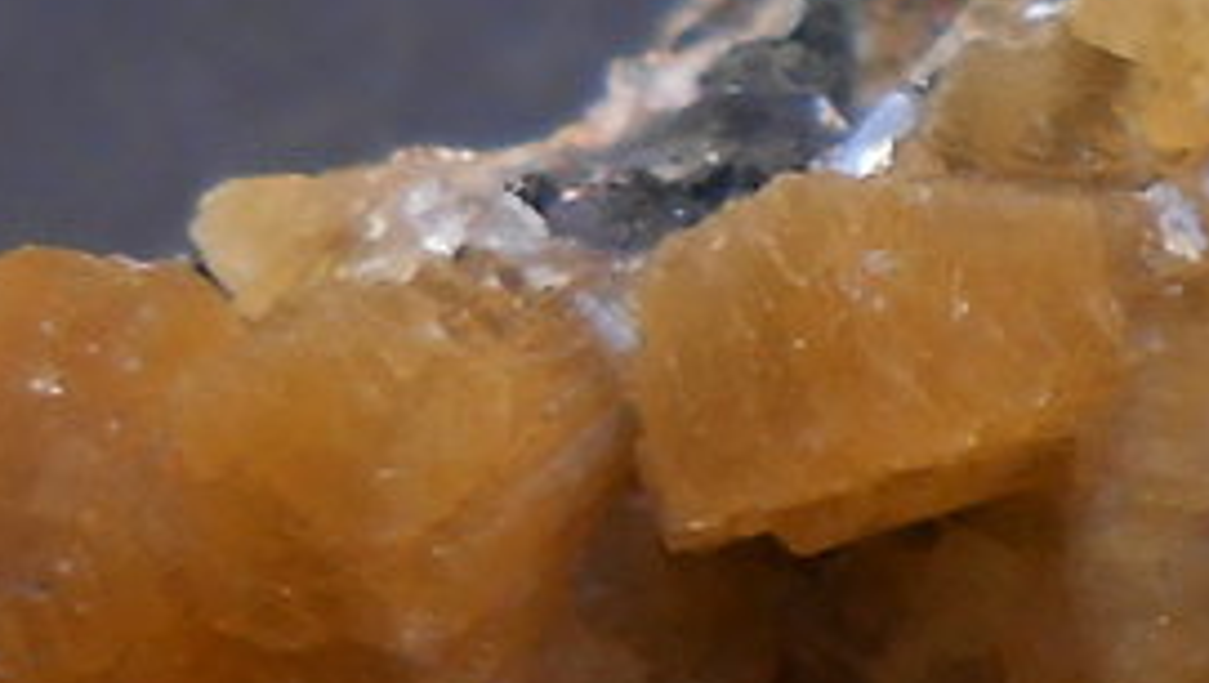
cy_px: 250
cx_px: 2467
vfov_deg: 7.3
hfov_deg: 11.5
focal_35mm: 167
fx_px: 5358
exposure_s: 1/30
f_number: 3.5
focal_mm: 4.6
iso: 100
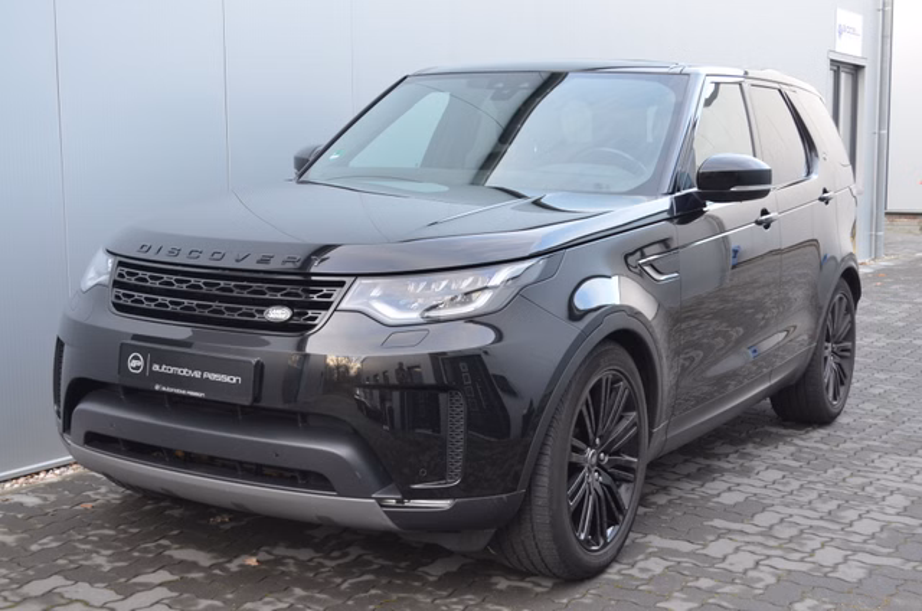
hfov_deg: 41.2
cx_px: 461
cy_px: 306
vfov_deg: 28.0
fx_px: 1227
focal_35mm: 48
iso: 800
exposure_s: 1/50
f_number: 4.8
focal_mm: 32
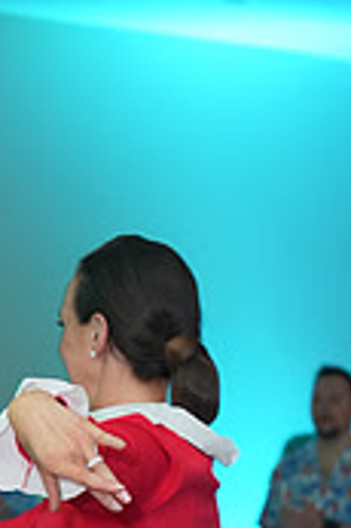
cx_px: -148
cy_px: 739
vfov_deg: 9.8
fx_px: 3004
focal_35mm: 205
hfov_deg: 6.6
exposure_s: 1/200
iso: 4000
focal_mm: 61
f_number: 4
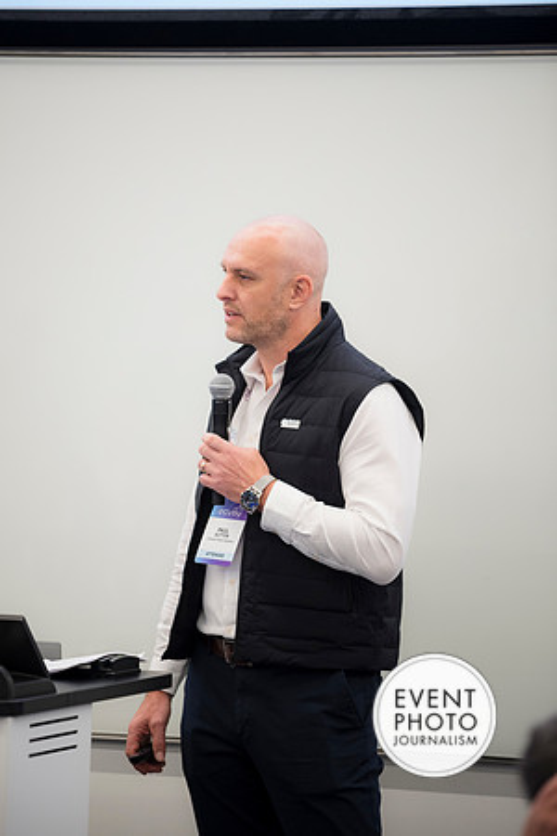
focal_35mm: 200
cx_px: 278
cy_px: 418
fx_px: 4641
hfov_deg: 6.9
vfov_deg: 10.3
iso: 800
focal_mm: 200
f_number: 2.8
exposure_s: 1/125
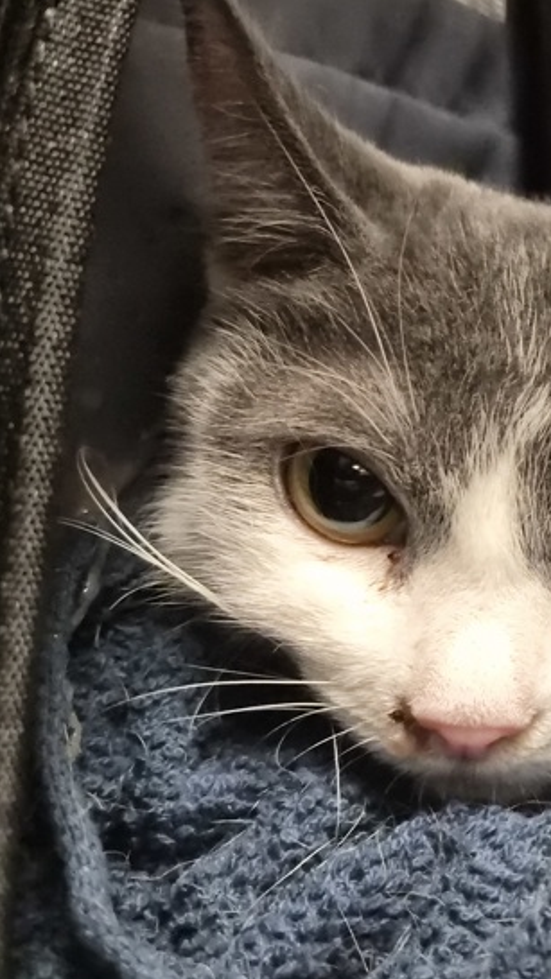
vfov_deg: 43.7
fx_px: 1221
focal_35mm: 47
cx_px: 826
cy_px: 457
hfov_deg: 21.4
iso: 1600
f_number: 1.8
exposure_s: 1/120
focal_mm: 5.4
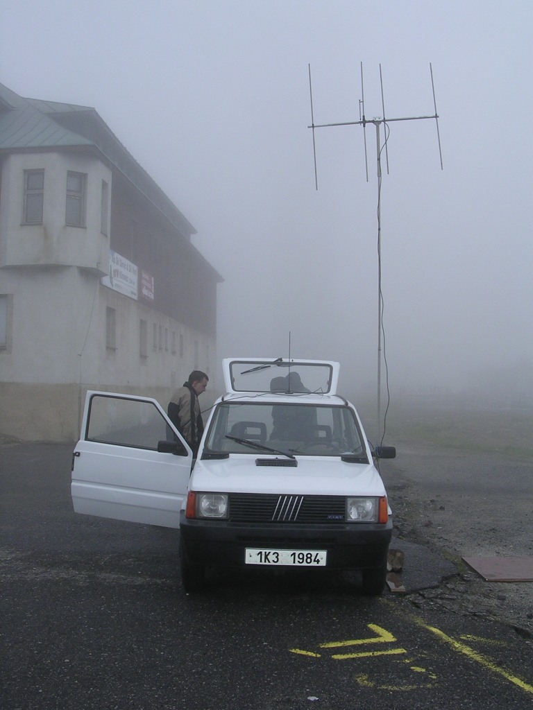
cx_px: 266
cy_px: 355
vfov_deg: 49.0
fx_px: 780
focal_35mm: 38
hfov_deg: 37.7
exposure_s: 1/437
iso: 100
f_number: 5.6
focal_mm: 5.8
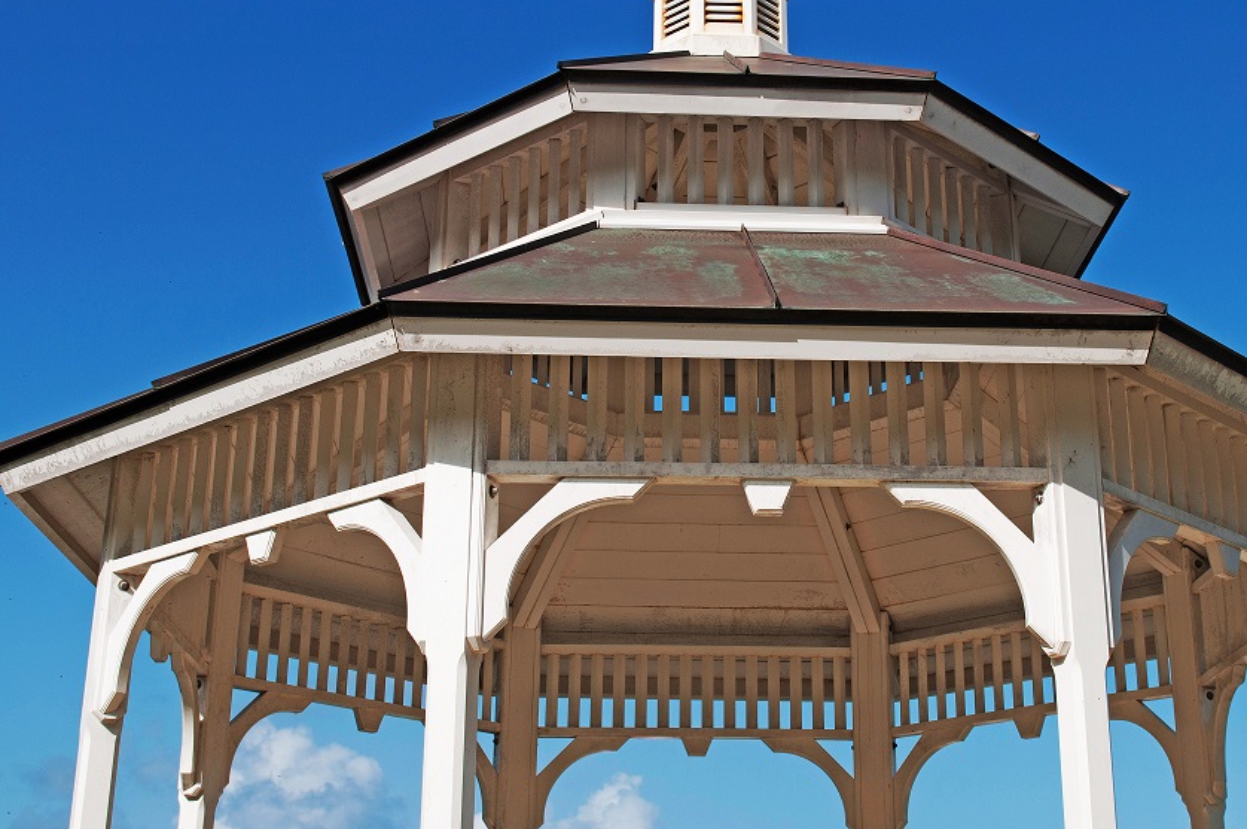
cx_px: 719
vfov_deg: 24.2
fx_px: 1925
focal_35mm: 56
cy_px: 321
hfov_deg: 35.8
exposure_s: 1/500
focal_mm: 29
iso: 100
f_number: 8
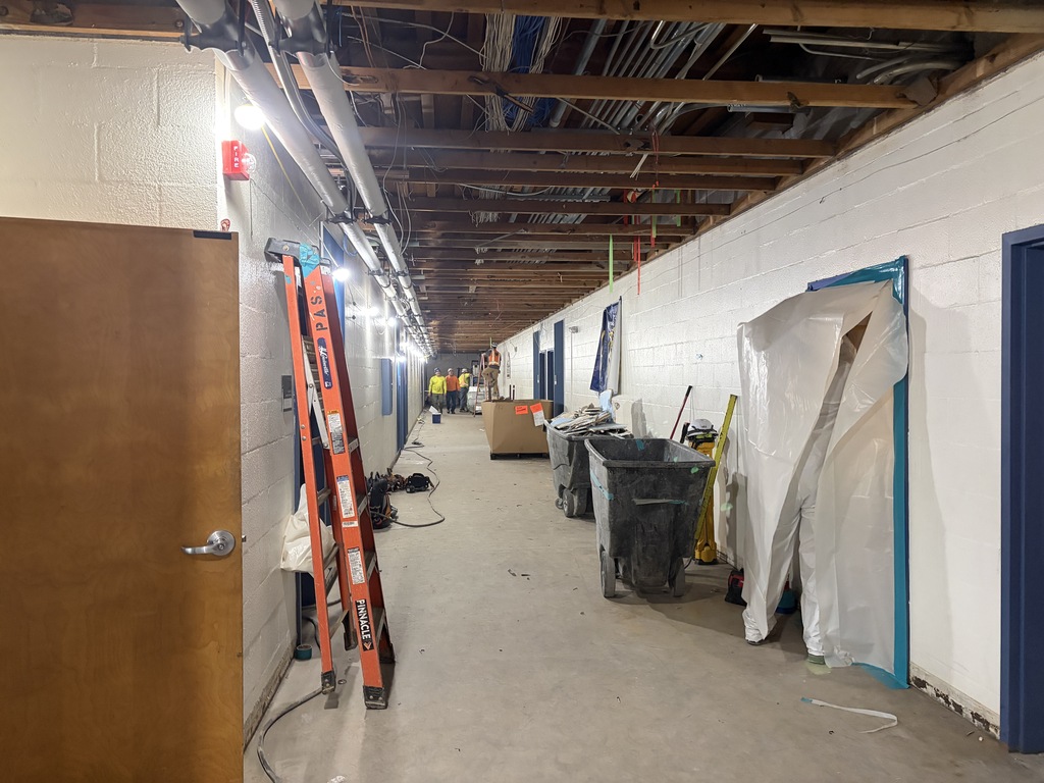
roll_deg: -1.2
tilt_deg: -2.9
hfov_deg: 67.3
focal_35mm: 26
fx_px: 784
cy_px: 392
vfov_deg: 53.1
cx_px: 522
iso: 400
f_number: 1.6
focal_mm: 5.96
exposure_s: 1/60
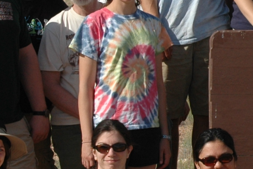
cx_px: 371
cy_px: 60
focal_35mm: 204
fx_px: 1435
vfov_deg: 6.7
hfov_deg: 9.8
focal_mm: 29
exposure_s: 1/400
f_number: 10
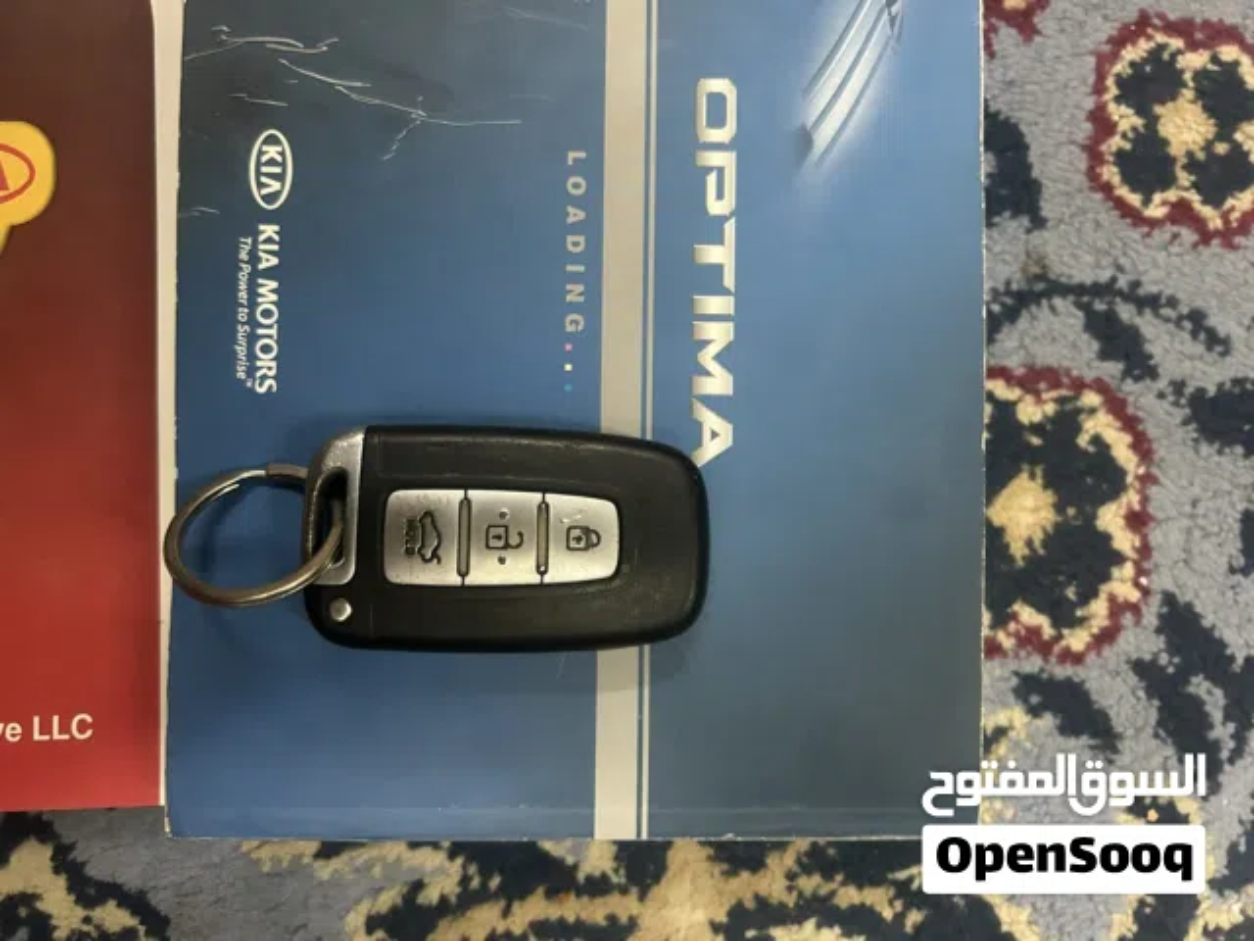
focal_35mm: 26
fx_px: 942
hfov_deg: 67.3
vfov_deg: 53.1
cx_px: 627
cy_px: 470
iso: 500
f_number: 1.5
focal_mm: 5.7
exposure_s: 1/33
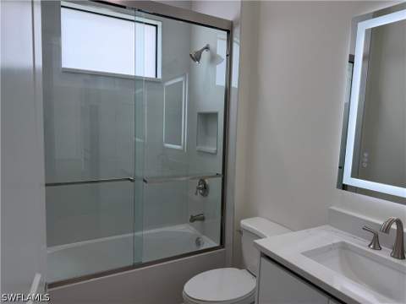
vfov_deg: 56.8
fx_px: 281
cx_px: 203
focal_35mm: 24
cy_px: 152
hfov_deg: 71.6
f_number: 1.78
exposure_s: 1/274
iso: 80
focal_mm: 6.76
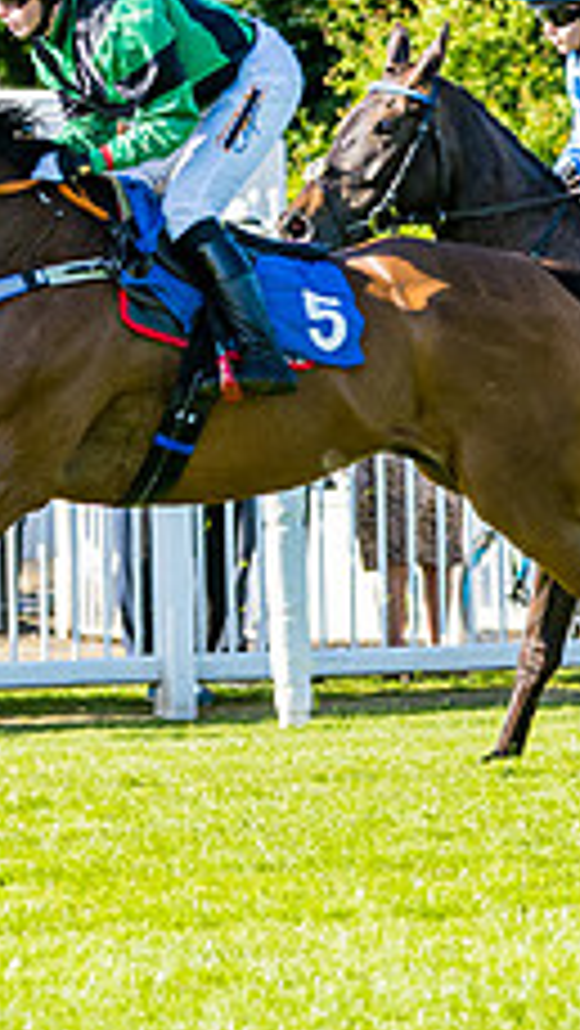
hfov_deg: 3.2
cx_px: 724
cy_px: 554
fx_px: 10323
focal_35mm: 378
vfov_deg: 5.7
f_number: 4
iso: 200
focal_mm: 80
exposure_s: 1/1600
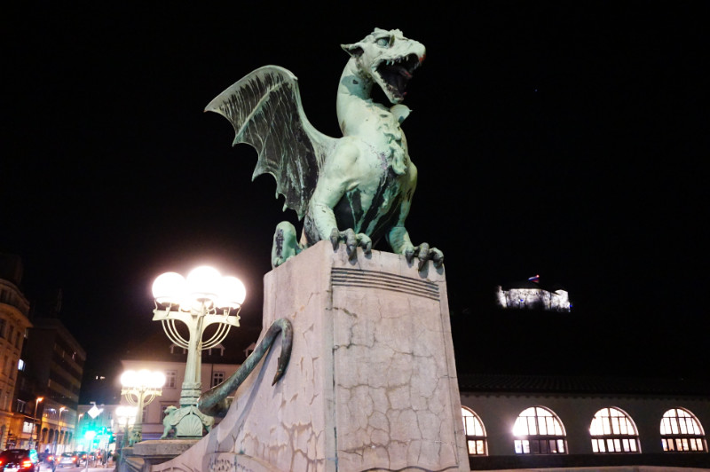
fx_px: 591
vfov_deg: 43.5
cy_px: 236
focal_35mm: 30
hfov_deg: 62.0
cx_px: 355
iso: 3200
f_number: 4
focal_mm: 20
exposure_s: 1/10
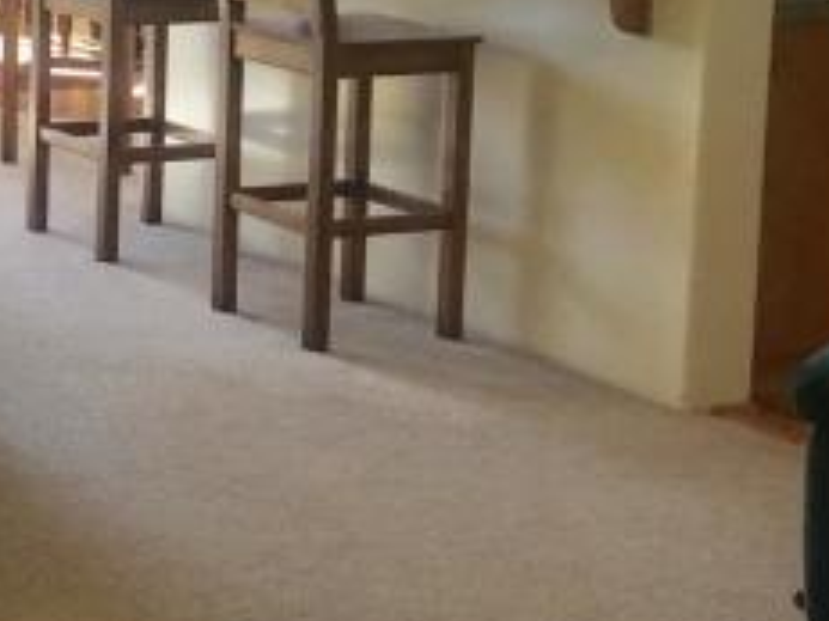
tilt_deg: -8.3
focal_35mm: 97
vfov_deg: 14.9
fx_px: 2322
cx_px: -495
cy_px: -29
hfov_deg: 17.7
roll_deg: -1.0
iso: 20
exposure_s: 1/120
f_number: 1.8
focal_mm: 3.99
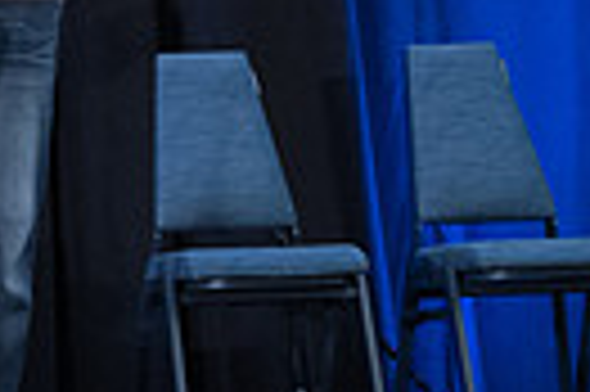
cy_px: -79
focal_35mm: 195
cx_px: -694
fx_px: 3192
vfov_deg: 7.0
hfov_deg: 9.6
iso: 6400
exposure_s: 1/200
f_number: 4.5
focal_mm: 44
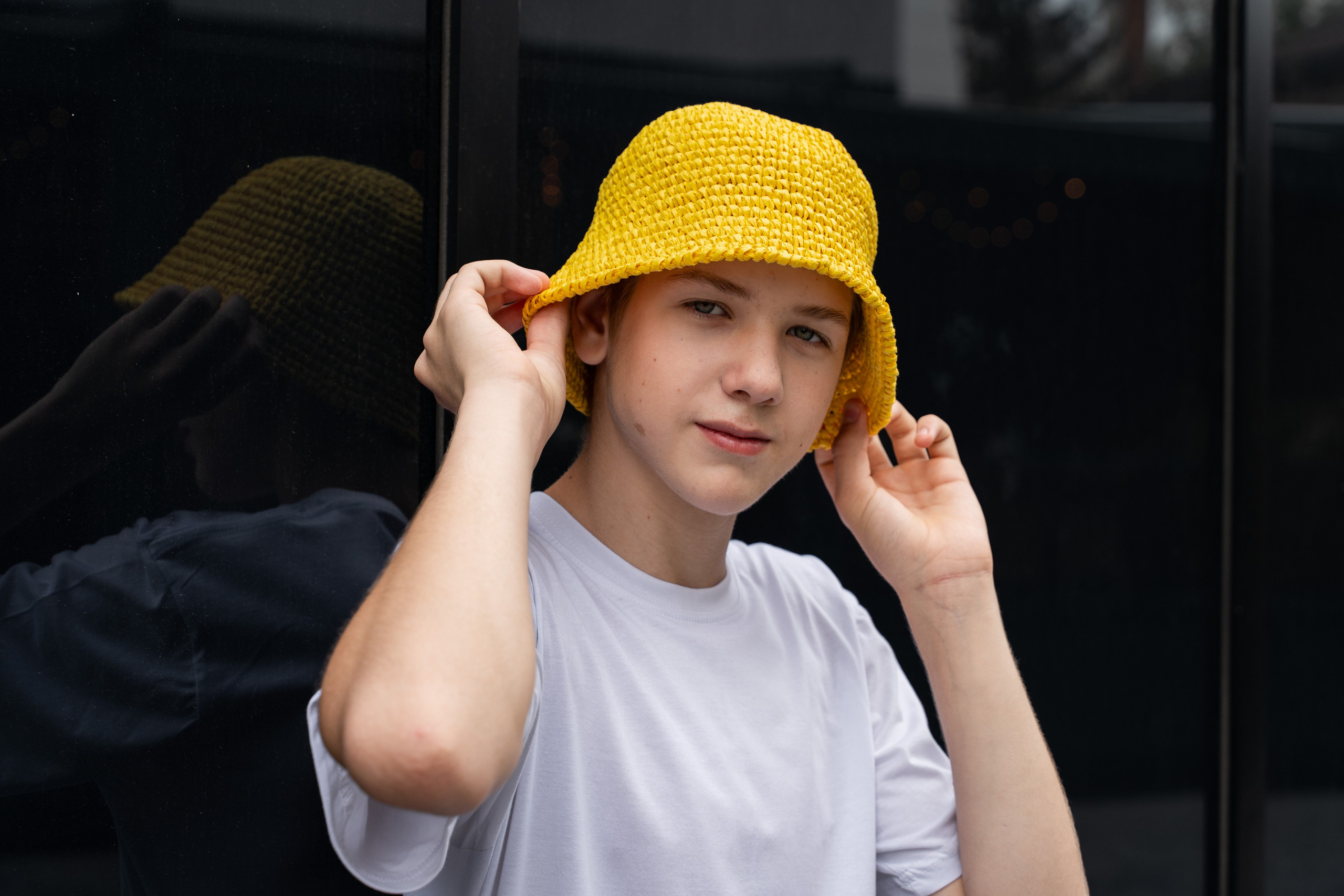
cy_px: 448
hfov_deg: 27.0
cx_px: 672
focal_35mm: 75
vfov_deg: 18.2
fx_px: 2800
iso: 100
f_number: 4.5
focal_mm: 75
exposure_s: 1/250
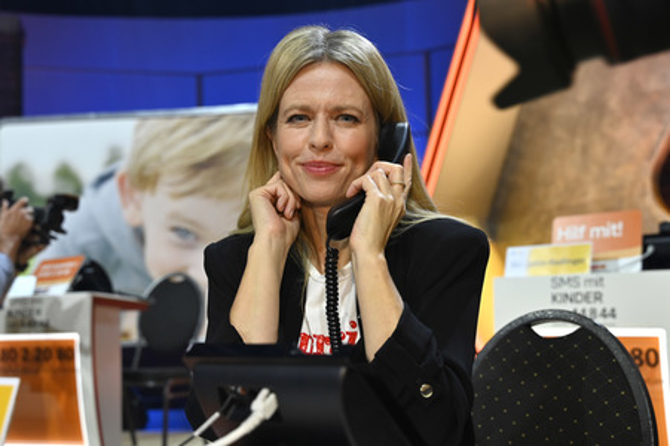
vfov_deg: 32.6
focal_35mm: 41
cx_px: 335
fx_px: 762
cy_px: 223
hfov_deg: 47.4
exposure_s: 1/200
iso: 800
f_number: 4
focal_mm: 41
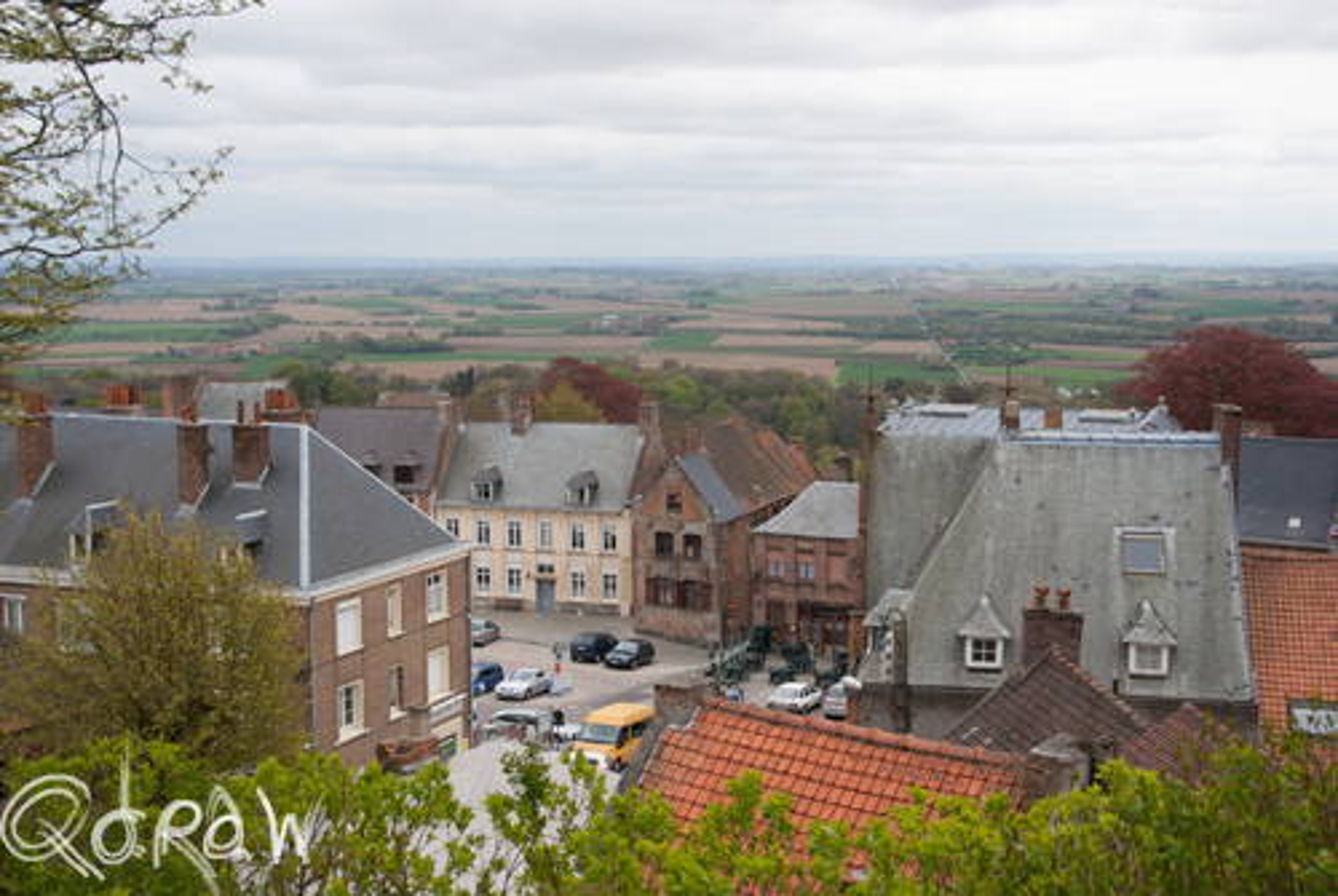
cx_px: 669
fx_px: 1563
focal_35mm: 42
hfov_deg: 46.3
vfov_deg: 32.0
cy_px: 448
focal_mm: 28
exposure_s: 1/125
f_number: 8
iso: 100
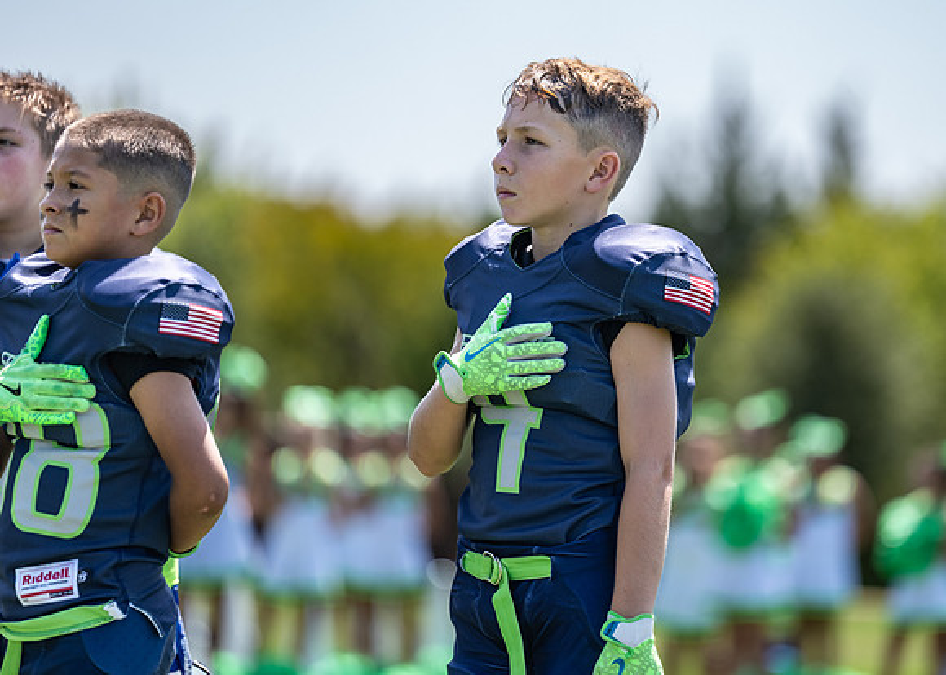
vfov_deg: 6.2
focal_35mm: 231
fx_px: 6210
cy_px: 279
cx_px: 595
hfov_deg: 8.7
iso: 100
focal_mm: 188
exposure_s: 1/800
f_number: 2.8
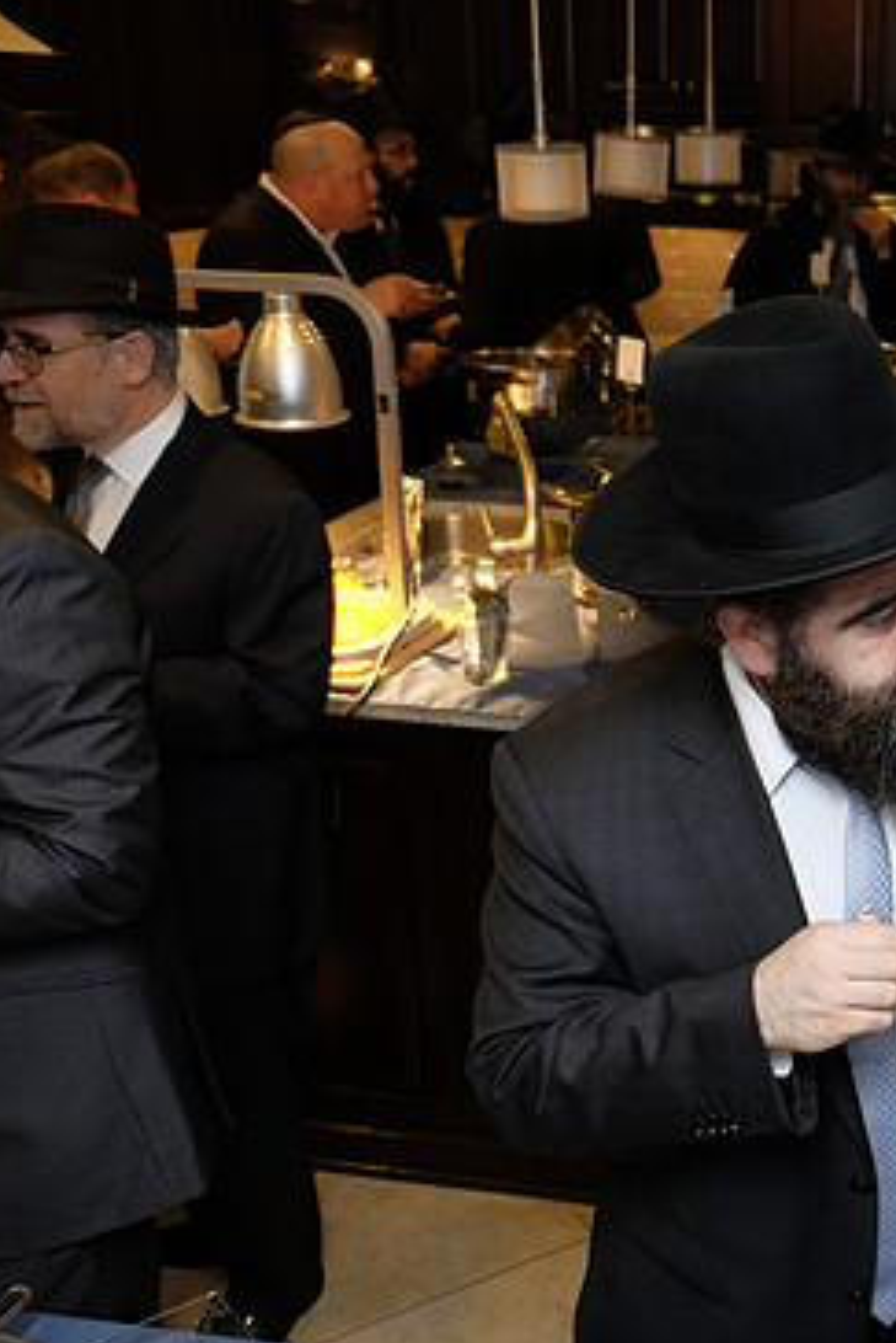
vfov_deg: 45.4
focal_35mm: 43
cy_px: 707
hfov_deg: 29.0
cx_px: 914
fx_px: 1604
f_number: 2.8
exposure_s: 1/180
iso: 800
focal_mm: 18
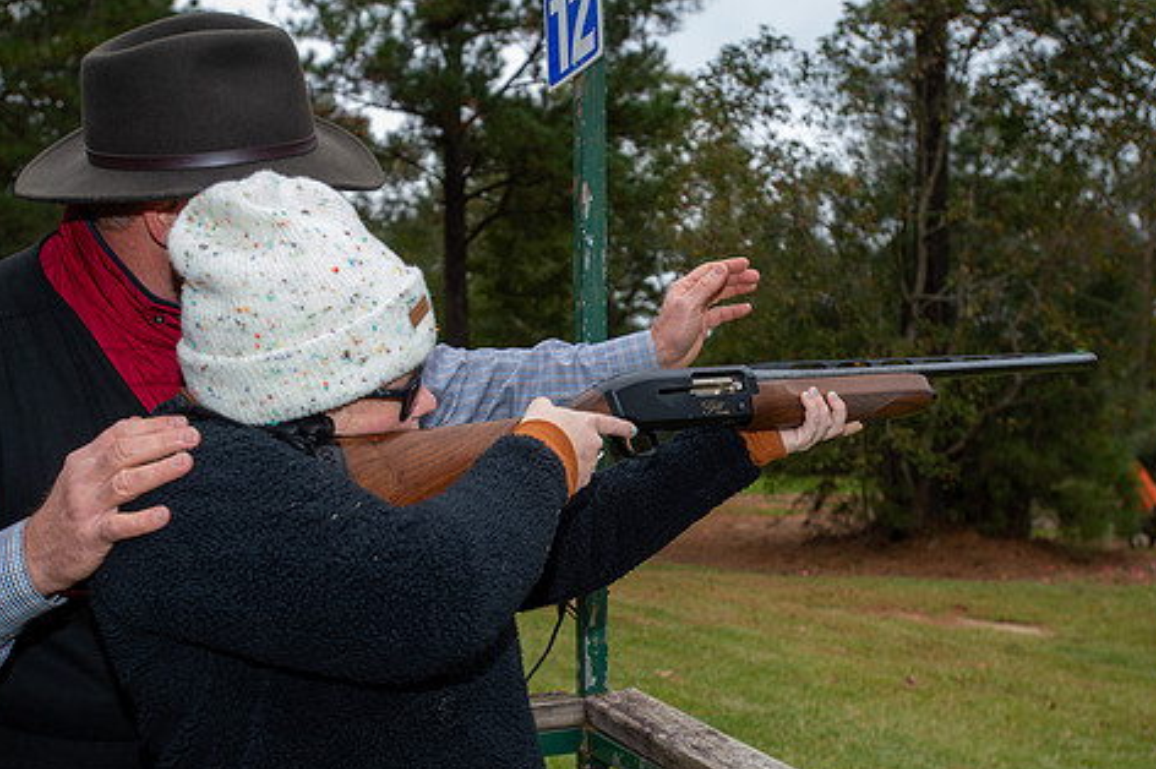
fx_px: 1380
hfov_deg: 45.5
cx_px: 568
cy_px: 451
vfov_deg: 31.1
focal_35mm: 43
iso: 320
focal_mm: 35
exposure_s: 1/250
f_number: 5
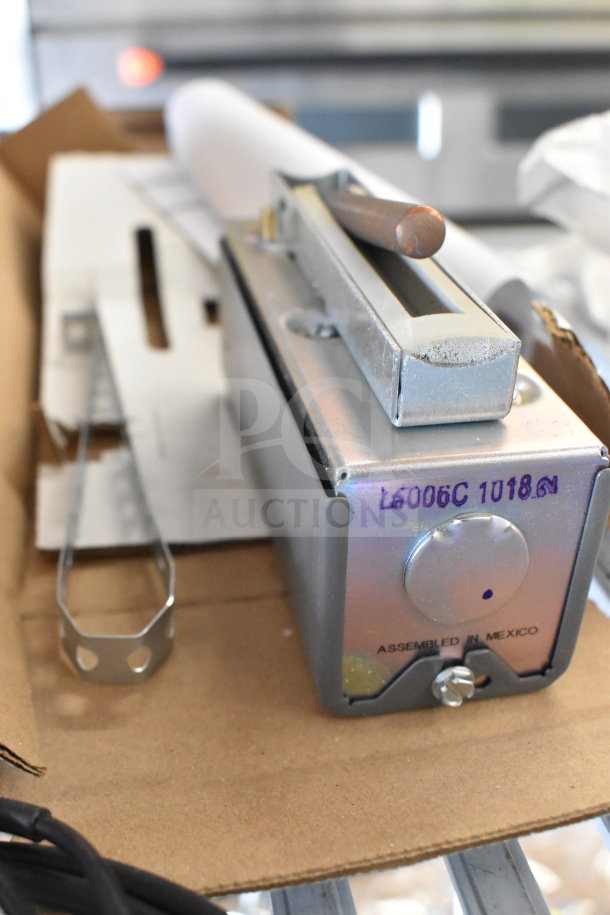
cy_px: 458
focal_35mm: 38
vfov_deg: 51.3
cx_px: 305
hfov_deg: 35.5
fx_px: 953
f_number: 6.3
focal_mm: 25
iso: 6400
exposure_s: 1/200
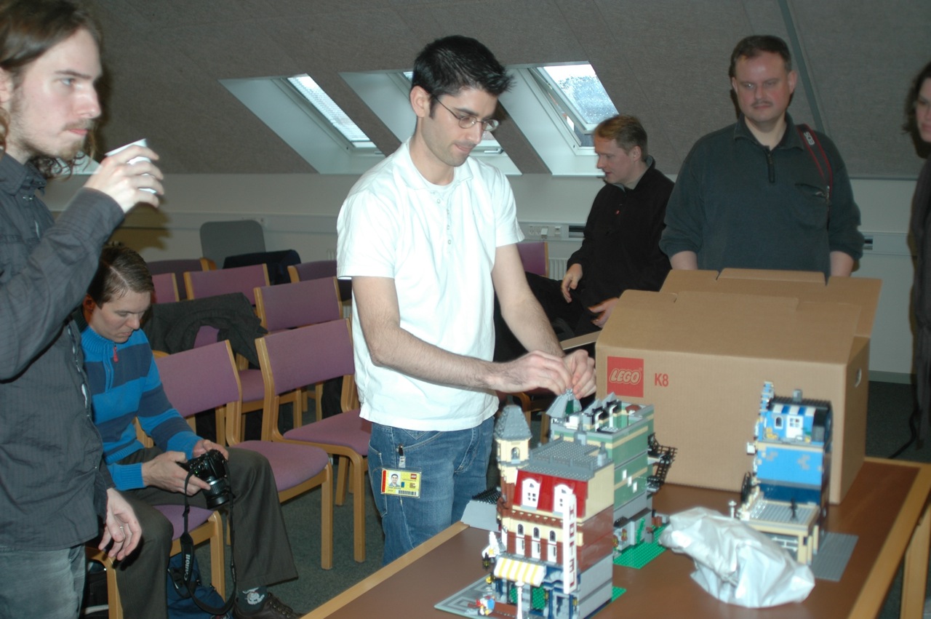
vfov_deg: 31.8
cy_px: 310
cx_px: 466
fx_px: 1085
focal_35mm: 42
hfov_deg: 46.4
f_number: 2.8
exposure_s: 1/60
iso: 200
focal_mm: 28
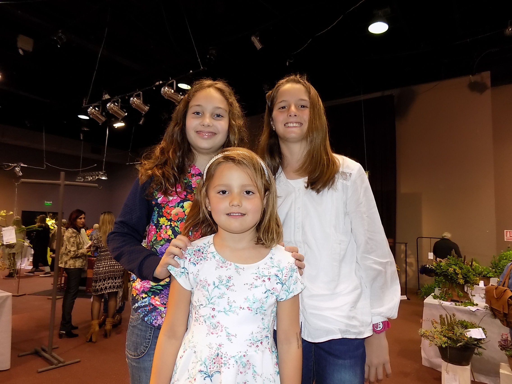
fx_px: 340
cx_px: 256
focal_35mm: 23
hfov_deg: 73.9
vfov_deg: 58.9
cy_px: 192
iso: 200
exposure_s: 1/30
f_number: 3.1
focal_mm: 4
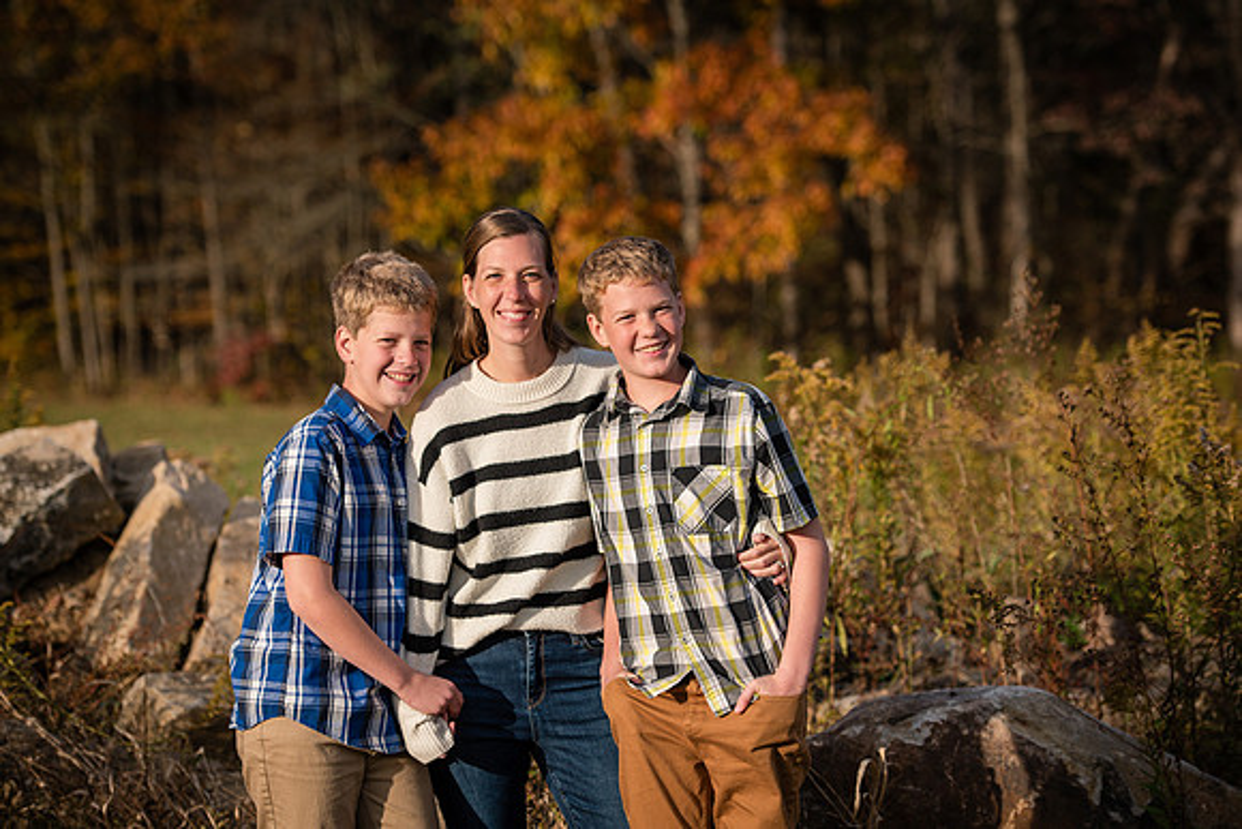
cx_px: 621
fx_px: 3451
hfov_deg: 20.4
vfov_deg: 13.7
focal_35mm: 100
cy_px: 414
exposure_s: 1/2500
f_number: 3.5
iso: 280
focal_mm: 100
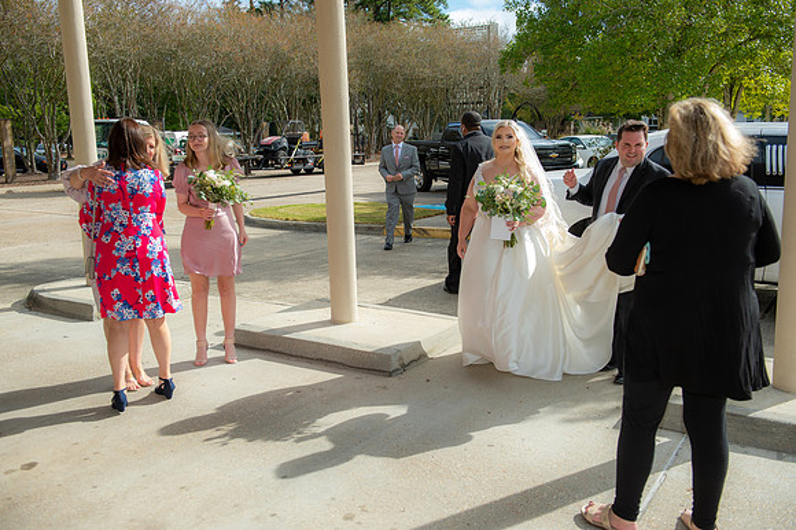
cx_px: 398
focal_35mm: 34
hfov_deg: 55.8
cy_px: 265
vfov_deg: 38.8
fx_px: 751
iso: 64
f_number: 5
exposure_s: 1/400
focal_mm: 34
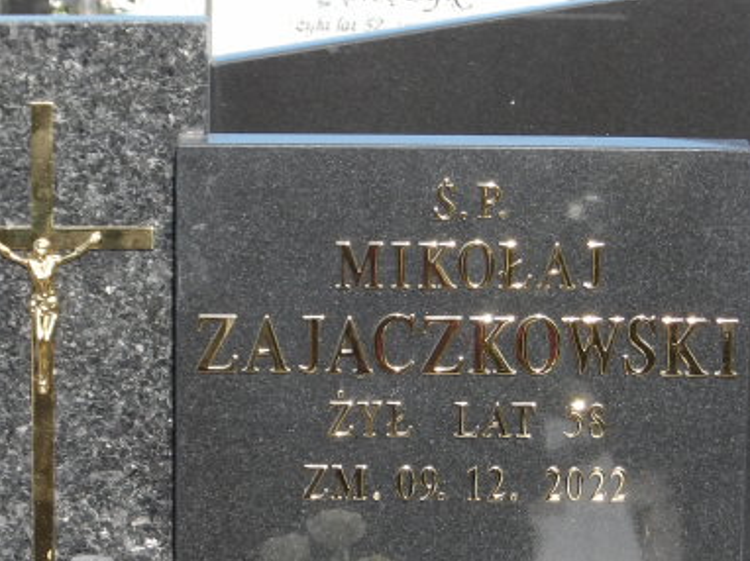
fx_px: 3919
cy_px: 469
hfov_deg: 10.9
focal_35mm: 181
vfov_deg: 8.2
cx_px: 342
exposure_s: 1/150
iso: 100
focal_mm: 19.6
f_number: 6.6
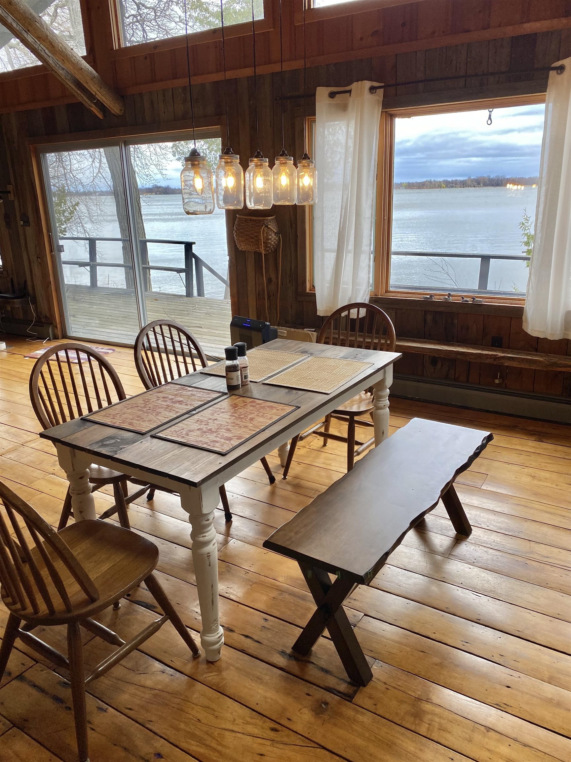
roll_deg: +1.0
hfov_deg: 53.1
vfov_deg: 67.3
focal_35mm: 26
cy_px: 381
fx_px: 572
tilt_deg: -17.2
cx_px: 286
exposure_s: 1/169
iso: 32
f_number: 1.8
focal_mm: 4.25
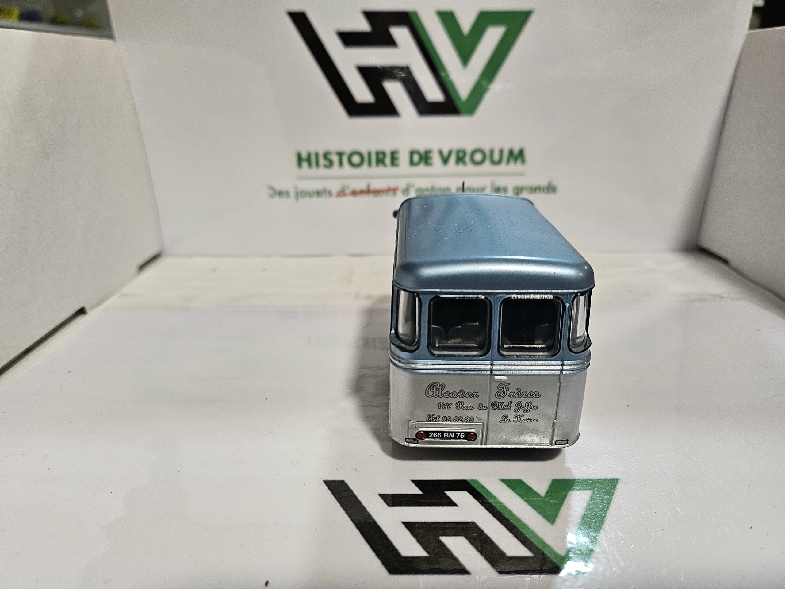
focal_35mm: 24
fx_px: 544
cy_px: 294
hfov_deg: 71.6
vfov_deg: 56.8
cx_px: 392
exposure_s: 1/100
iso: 160
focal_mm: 5
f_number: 1.8
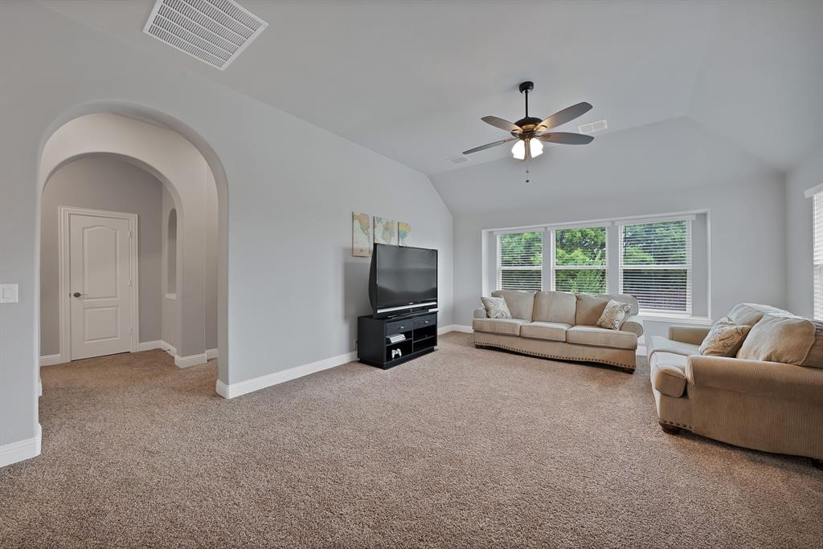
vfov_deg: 90.1
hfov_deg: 112.6
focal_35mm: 12
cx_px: 412
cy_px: 274
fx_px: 274
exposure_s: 1/5
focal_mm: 12
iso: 640
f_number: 9
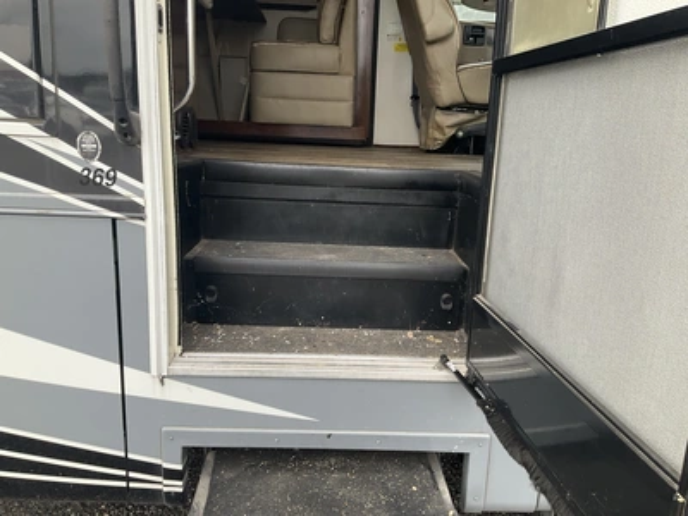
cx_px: 344
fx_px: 576
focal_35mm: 29
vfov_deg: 48.2
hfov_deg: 61.7
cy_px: 258
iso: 20
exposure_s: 1/233
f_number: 1.8
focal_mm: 3
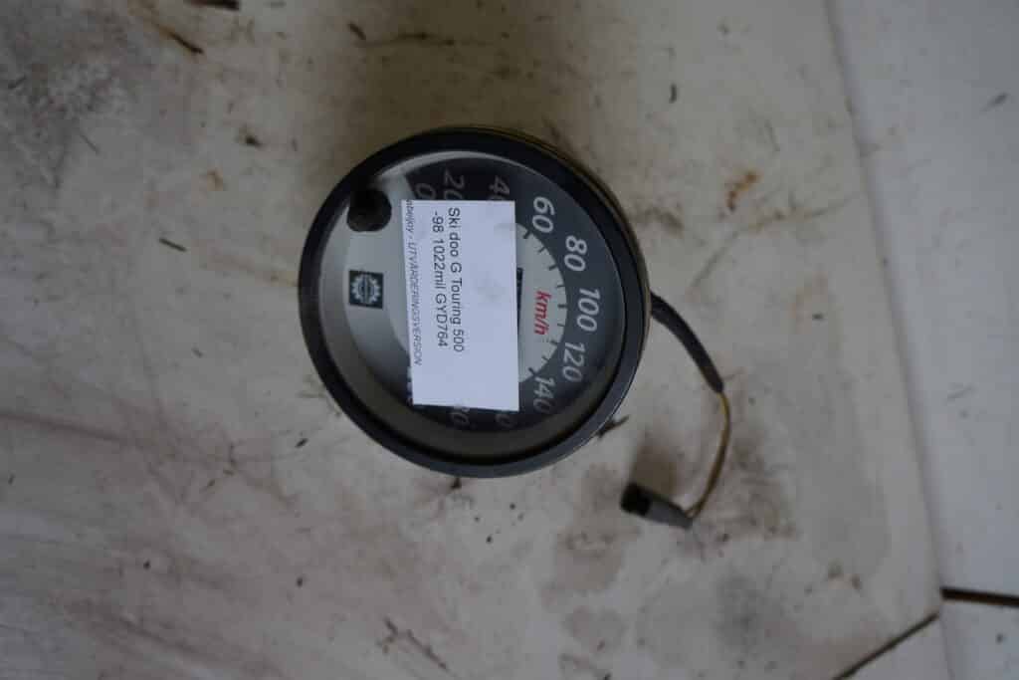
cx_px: 510
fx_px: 764
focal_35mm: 27
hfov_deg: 67.4
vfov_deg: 47.9
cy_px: 340
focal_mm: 18
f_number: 4
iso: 200
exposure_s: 1/60
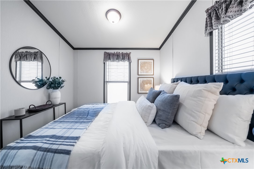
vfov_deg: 85.4
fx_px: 92
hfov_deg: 108.3
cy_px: 84
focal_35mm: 13
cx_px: 127
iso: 3200
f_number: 6.3
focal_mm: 13
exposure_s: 1/320
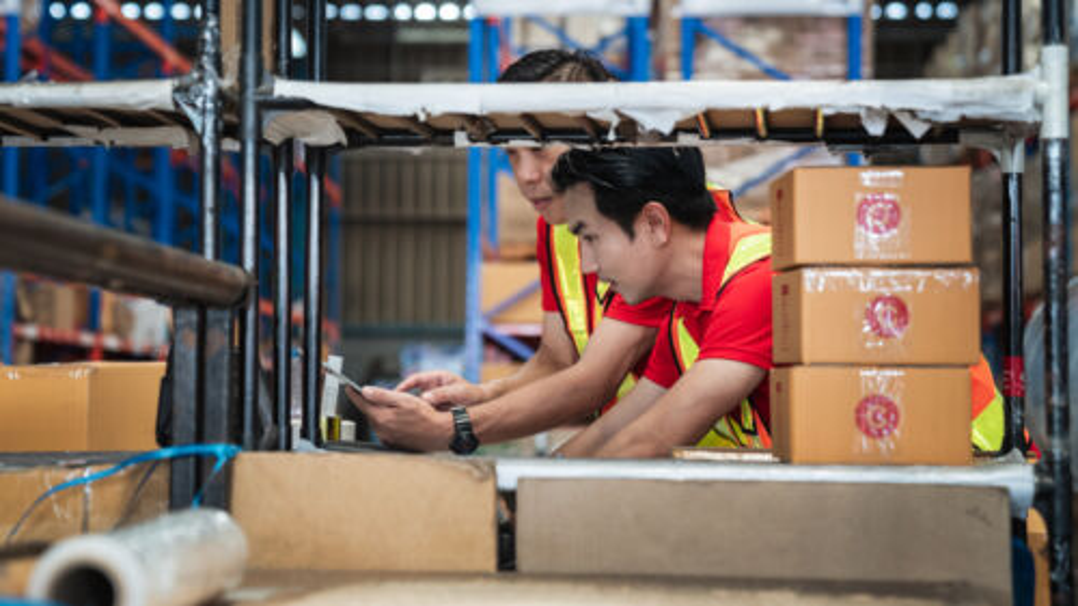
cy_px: 234
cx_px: 463
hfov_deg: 25.4
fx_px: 2389
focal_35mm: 84
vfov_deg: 14.4
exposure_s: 1/100
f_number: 2.8
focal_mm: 70
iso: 320
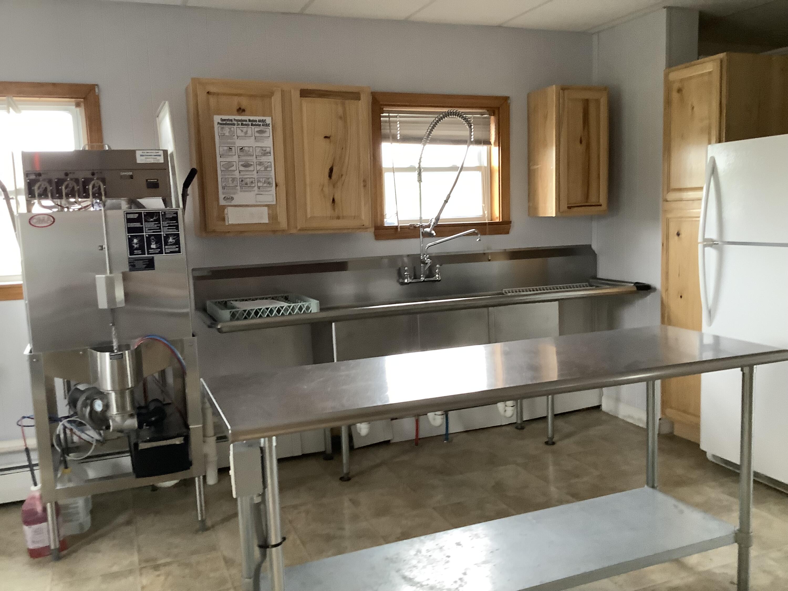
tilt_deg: -7.5
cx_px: 394
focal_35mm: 31
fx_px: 706
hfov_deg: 58.4
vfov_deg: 45.4
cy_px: 296
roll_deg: +1.3
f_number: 2.4
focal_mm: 3.3
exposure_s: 1/33
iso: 320
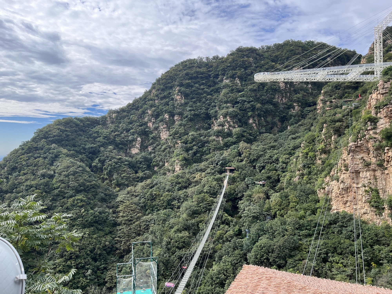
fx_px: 294
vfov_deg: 53.1
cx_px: 196
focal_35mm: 26
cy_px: 147
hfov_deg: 67.3
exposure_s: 1/1294
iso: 50
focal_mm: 5.1
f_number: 1.6
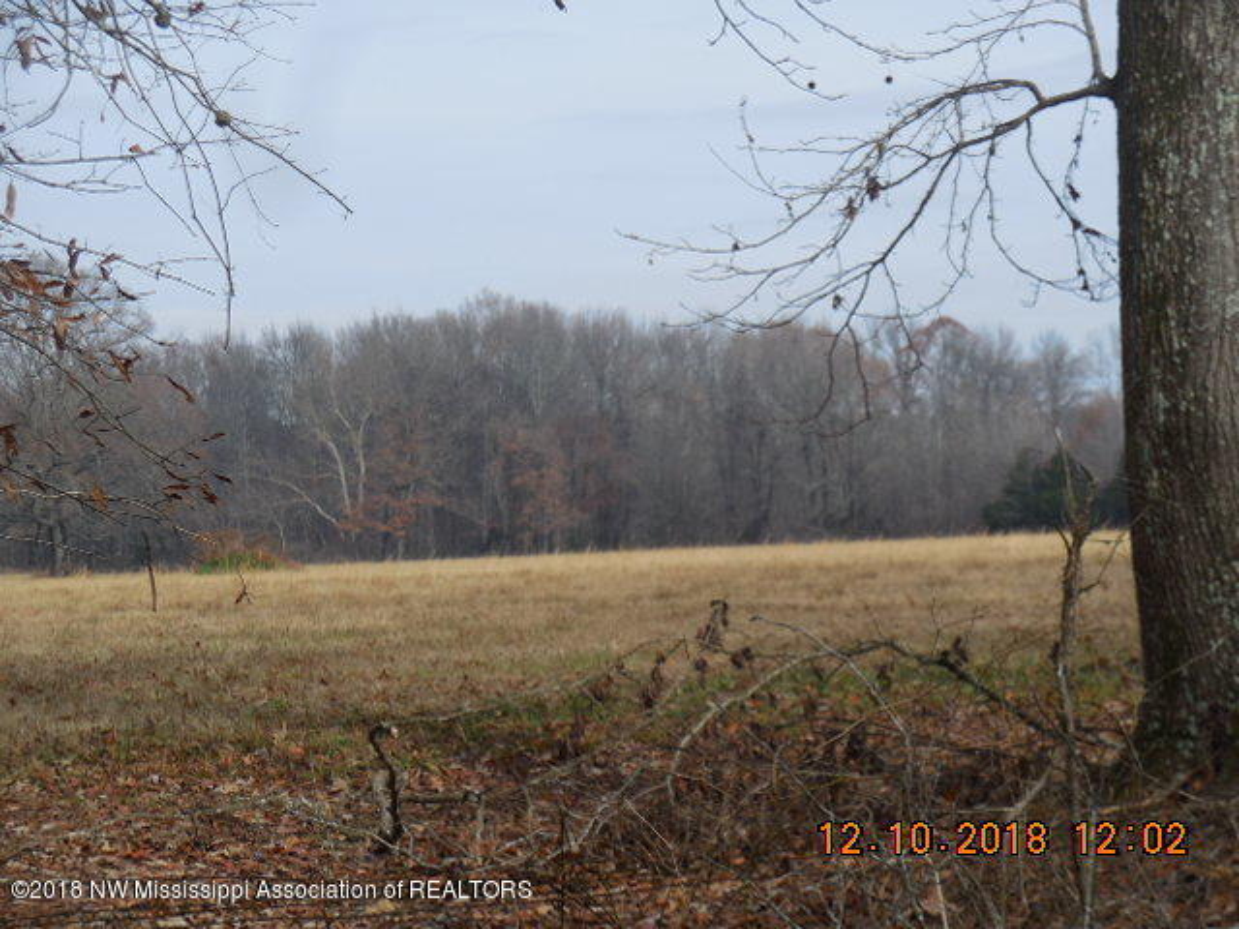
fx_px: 4510
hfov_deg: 15.6
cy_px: 464
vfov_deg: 11.8
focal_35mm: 126
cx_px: 620
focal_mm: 22.4
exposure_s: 1/640
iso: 125
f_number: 5
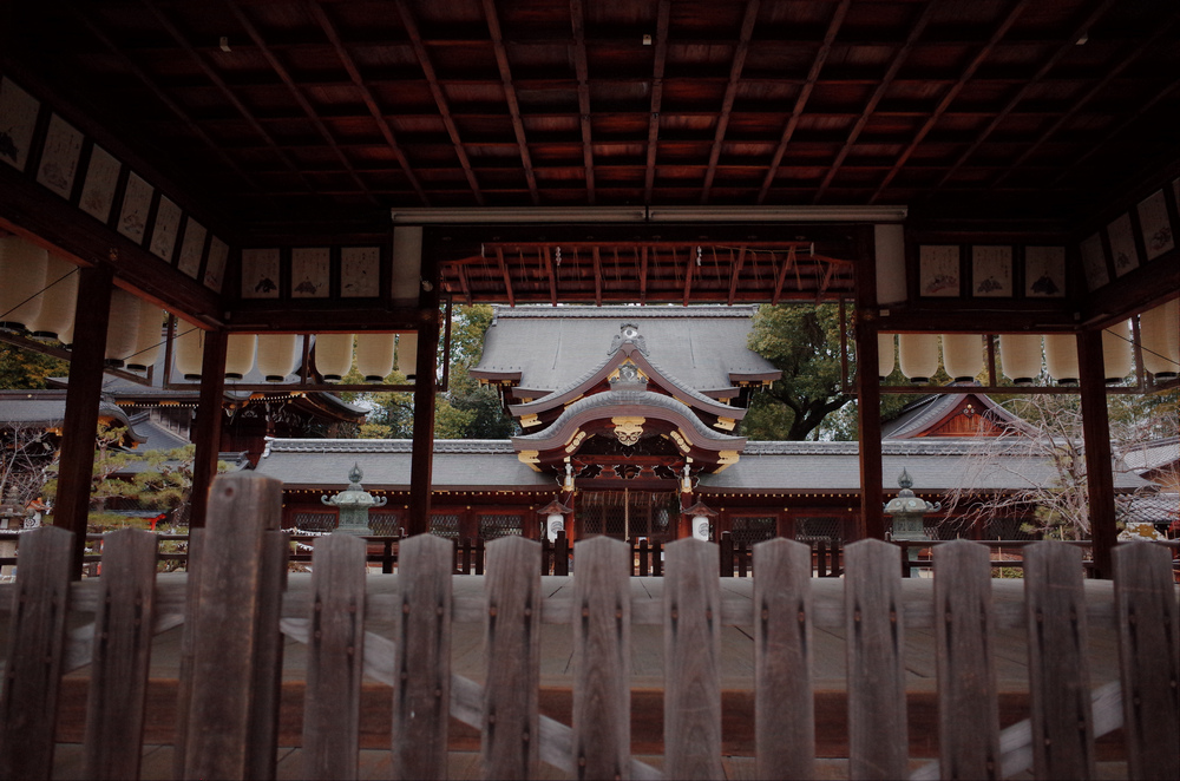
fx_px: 916
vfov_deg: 46.2
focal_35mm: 28
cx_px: 590
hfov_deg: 65.6
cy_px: 390
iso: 800
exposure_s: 1/1600
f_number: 2.8
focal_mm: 18.3
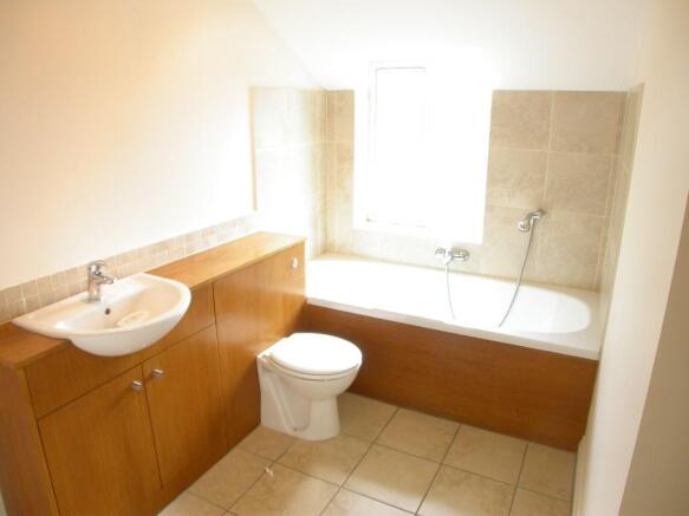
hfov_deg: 49.0
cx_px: 344
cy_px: 258
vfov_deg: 37.7
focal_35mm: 38
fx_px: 756
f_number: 2.6
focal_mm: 7.85
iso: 100
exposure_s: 1/29.8
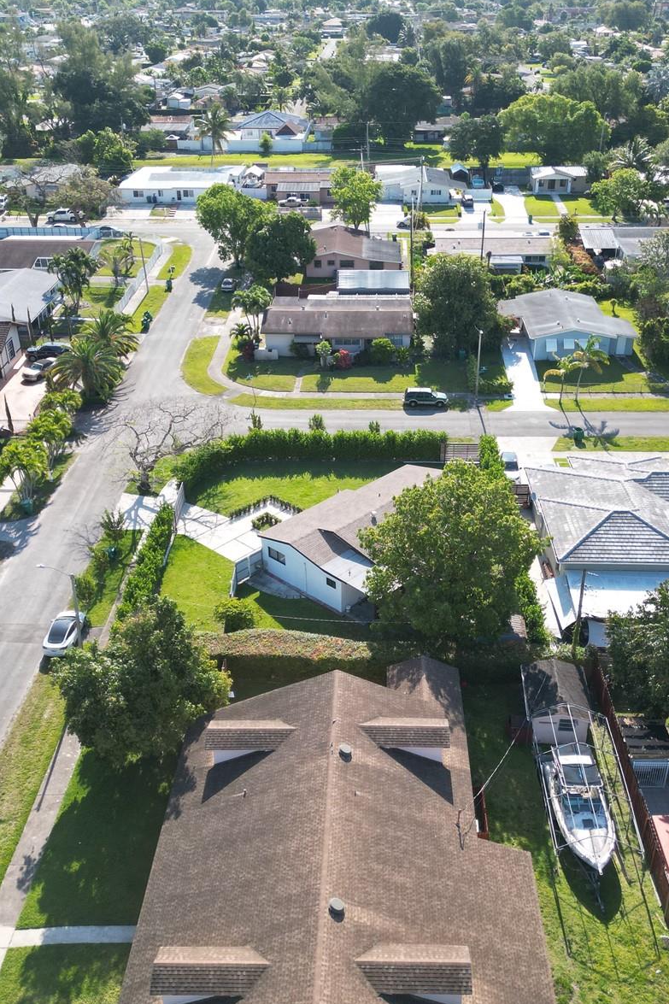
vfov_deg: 55.8
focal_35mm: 34
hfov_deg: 38.9
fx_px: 948
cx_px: 355
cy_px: 502
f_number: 1.7
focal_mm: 6.72
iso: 140
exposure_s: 1/1250
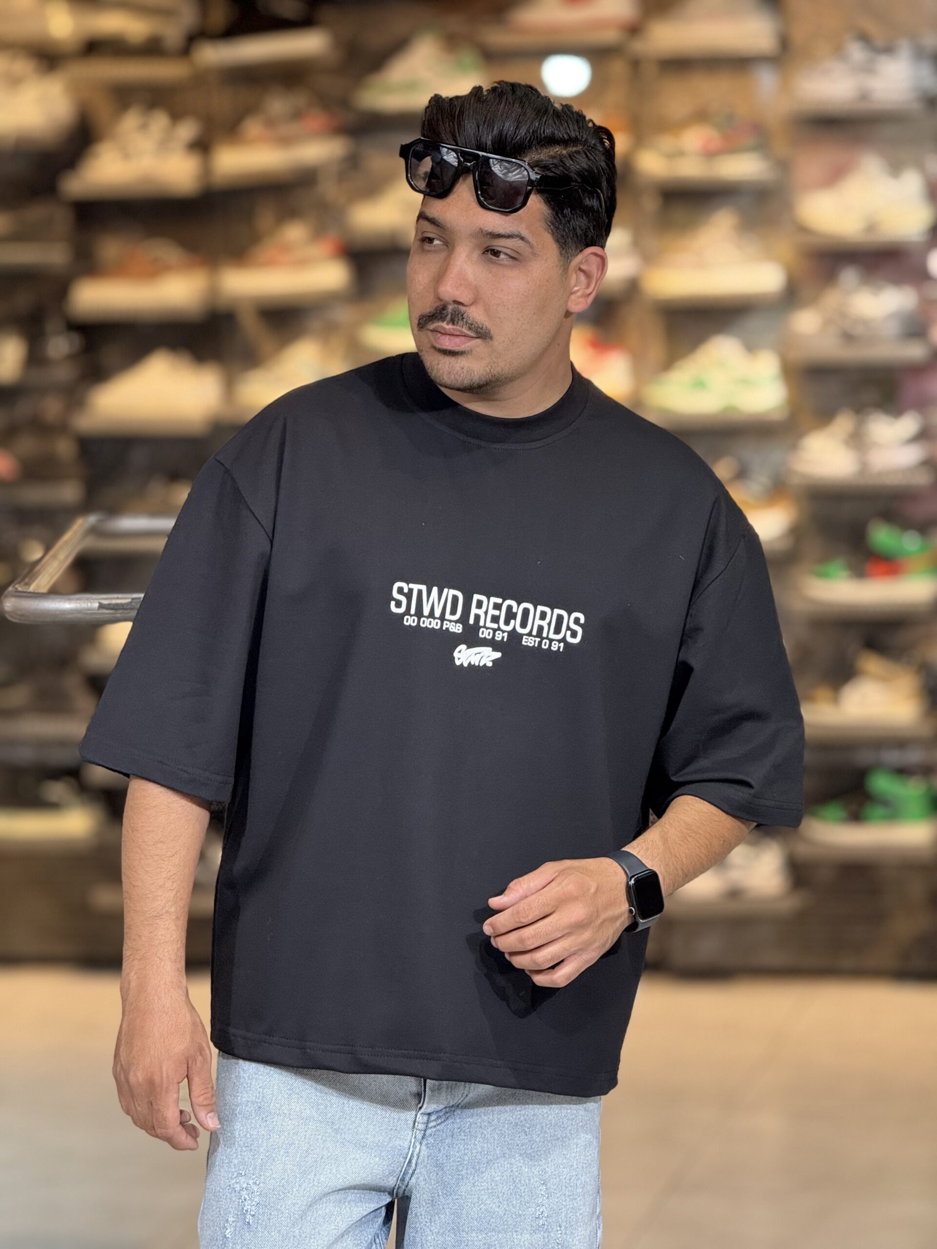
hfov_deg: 12.3
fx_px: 4331
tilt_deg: -4.7
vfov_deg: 16.4
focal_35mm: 120
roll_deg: +0.9
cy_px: 624
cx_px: 468
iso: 200
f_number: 2.8
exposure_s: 1/100
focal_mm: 15.66
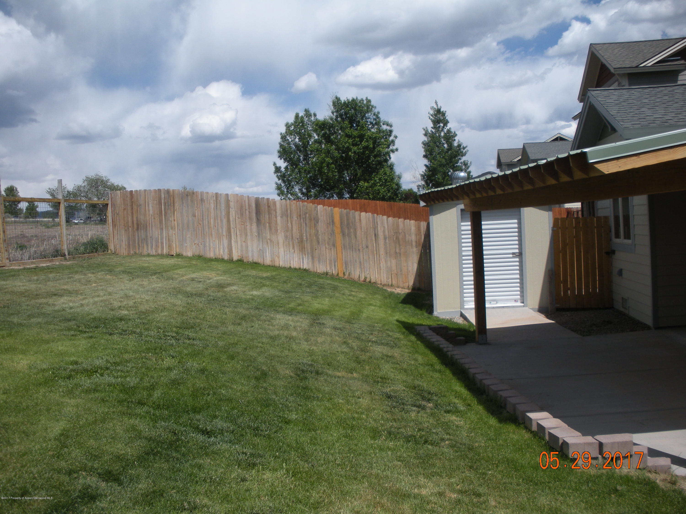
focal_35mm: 36
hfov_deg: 51.4
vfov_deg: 39.7
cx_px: 343
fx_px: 713
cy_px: 257
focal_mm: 6.3
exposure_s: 1/992
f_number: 3.5
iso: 64
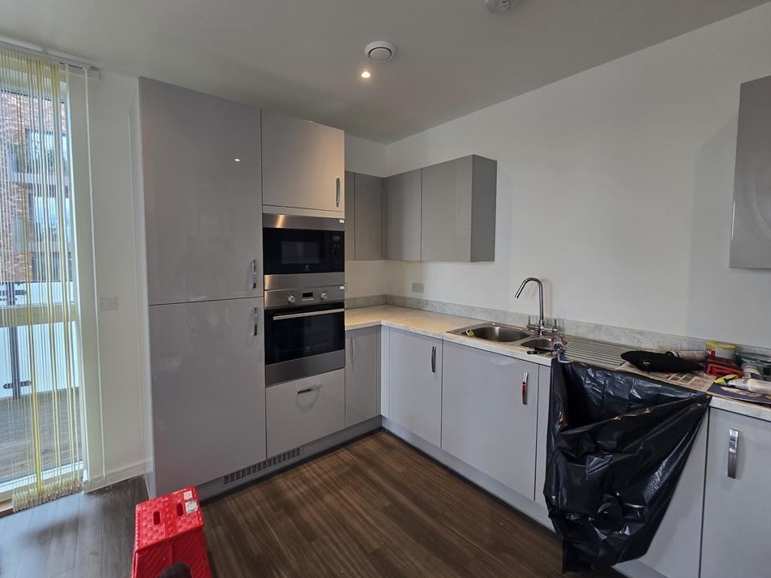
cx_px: 360
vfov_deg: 85.6
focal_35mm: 14
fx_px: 312
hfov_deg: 101.9
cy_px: 272
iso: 50
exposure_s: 1/50
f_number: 2.2
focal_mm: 2.2
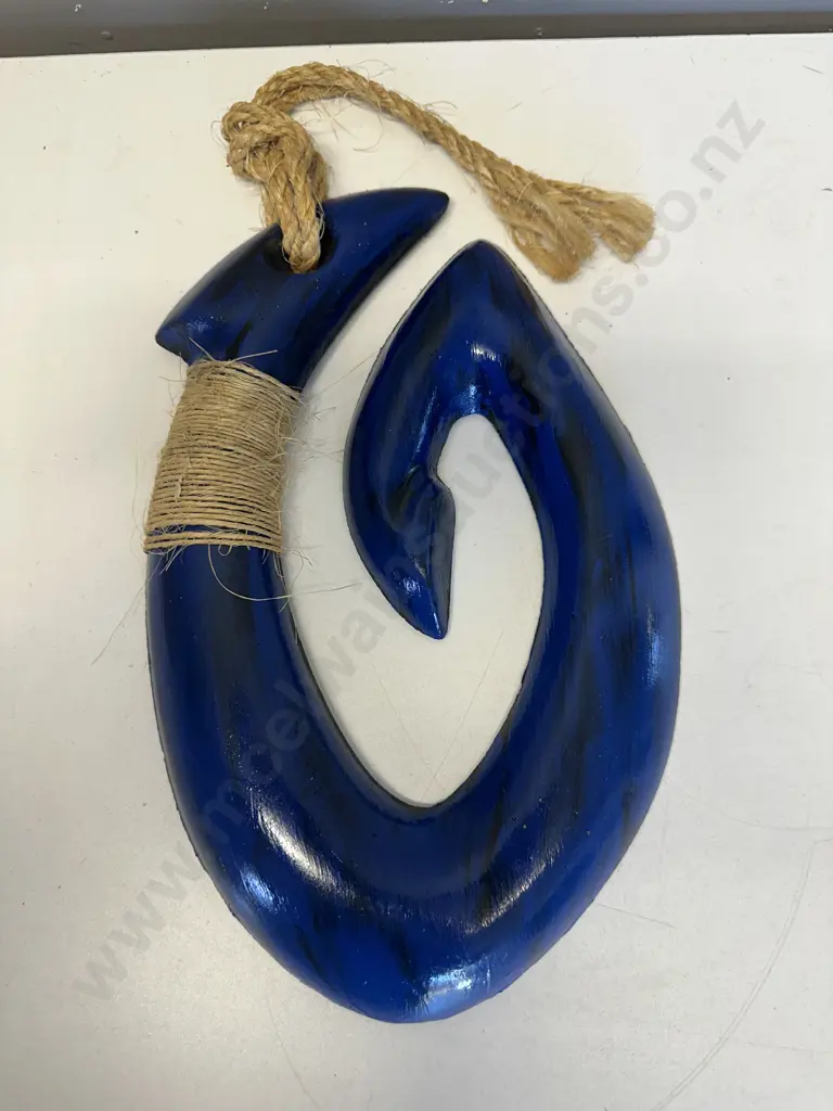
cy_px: 556
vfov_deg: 71.6
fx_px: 770
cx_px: 416
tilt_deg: -76.8
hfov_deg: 56.8
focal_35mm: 24
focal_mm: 6.86
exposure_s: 1/100
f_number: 1.78
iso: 125
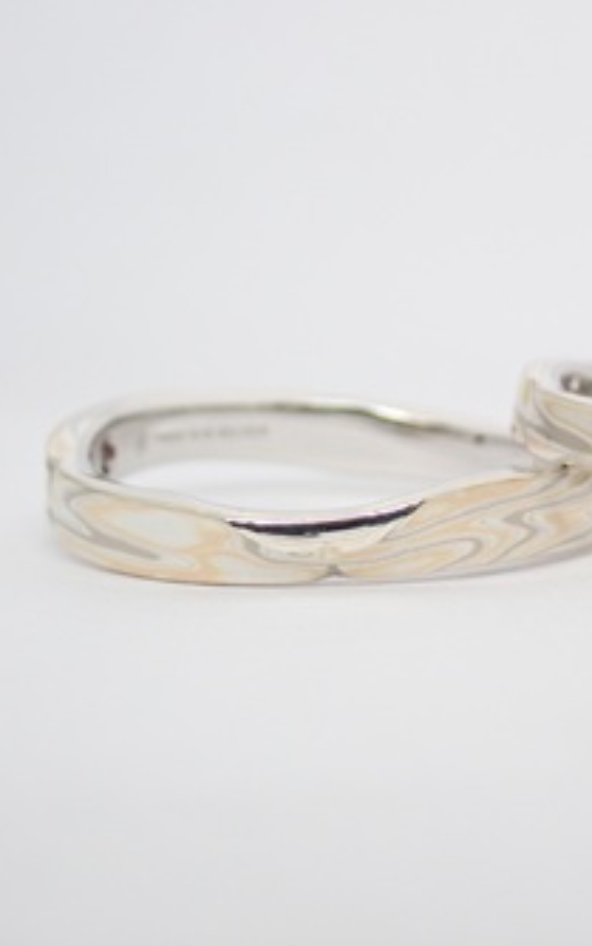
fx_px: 3018
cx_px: 516
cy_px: 474
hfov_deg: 11.1
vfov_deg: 17.8
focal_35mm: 117
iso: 250
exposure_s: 1/80
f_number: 4.3
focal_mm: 14.62
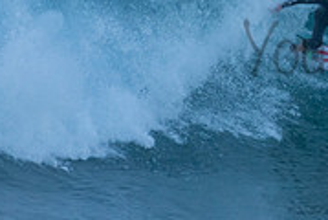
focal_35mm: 2424
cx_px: 432
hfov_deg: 0.8
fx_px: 22122
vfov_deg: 0.6
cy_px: 32
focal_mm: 500
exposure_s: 1/1600
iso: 1100
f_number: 5.6
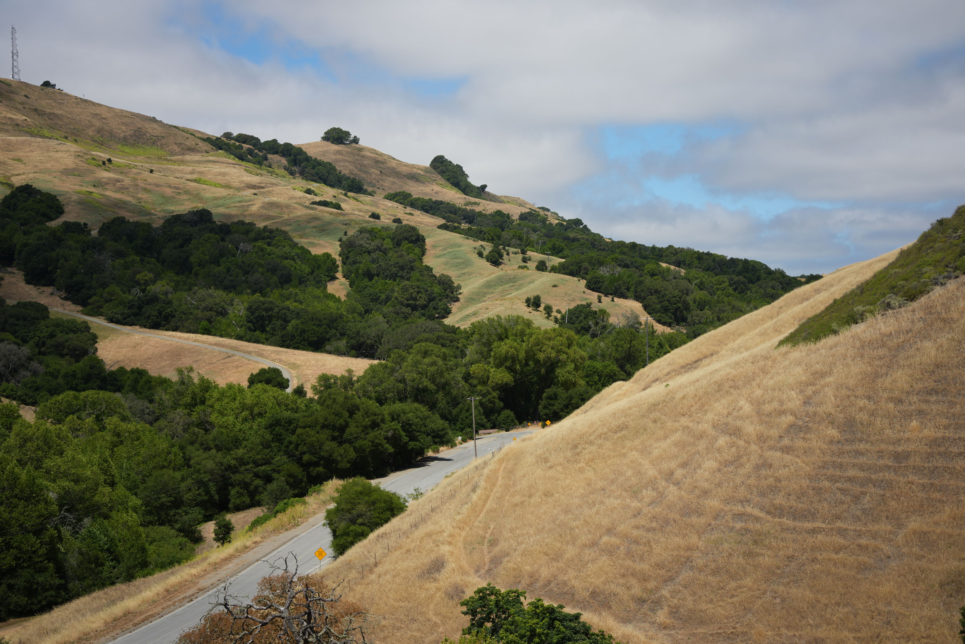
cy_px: 322
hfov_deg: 39.6
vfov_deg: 27.0
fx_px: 1340
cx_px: 482
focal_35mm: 50
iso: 100
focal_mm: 50
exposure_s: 1/1000
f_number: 4.5
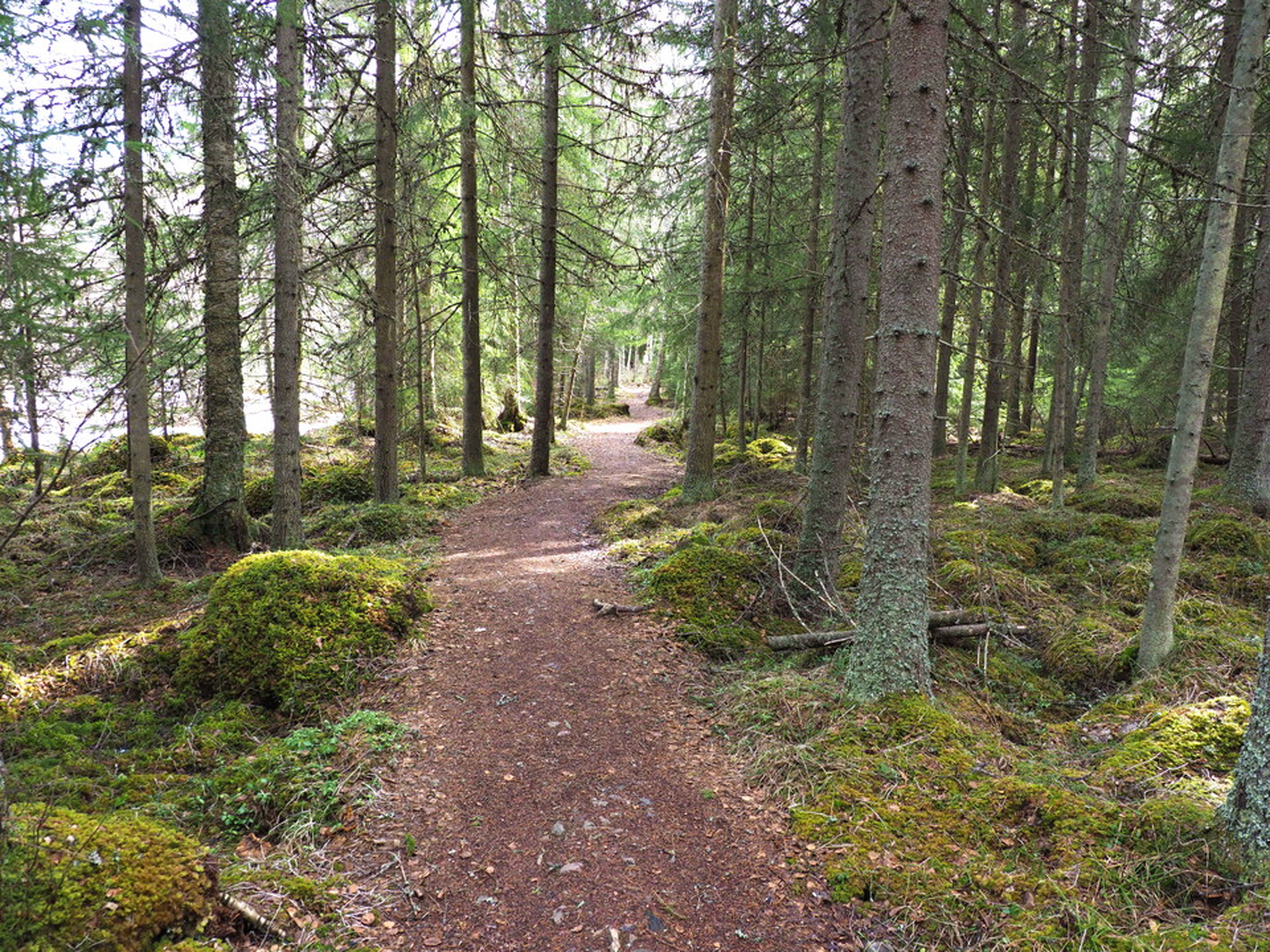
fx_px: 954
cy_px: 476
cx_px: 635
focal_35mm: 26
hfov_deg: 67.3
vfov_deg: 53.1
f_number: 5.6
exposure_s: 1/60
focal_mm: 13
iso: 250
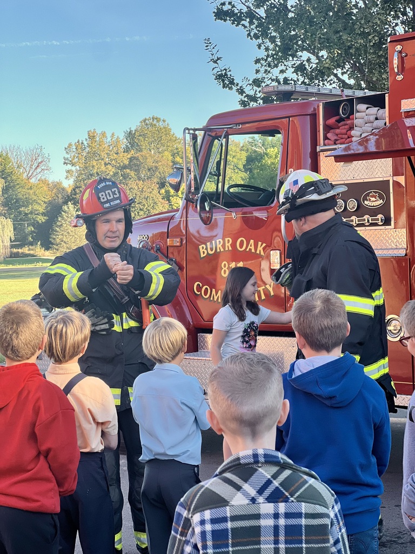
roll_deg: +1.8
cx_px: 208
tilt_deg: -2.0
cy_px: 277
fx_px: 1231
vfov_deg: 25.3
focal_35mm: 77
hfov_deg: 19.1
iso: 40
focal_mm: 9
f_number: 2.8
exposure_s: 1/121
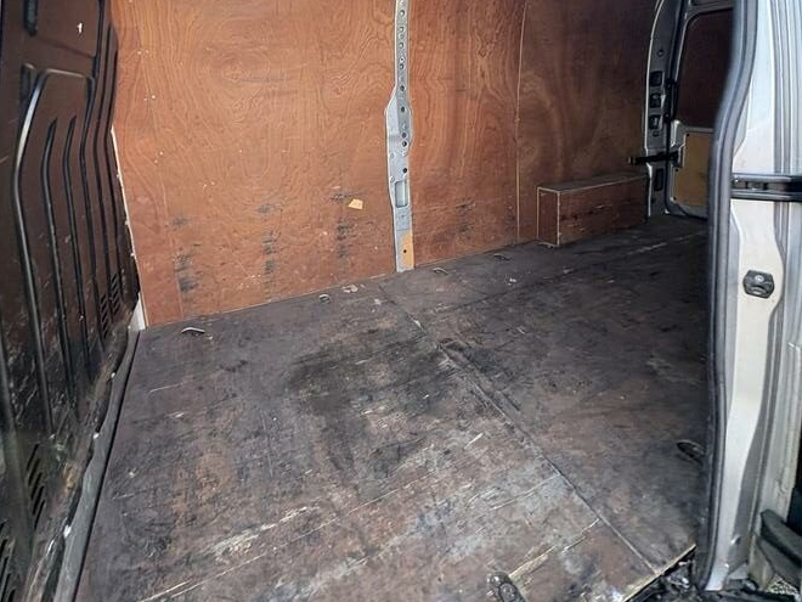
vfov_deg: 65.4
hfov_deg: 84.7
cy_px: 167
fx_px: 440
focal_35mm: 19
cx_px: 397
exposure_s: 1/136
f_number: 2.2
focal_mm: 2.22
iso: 100
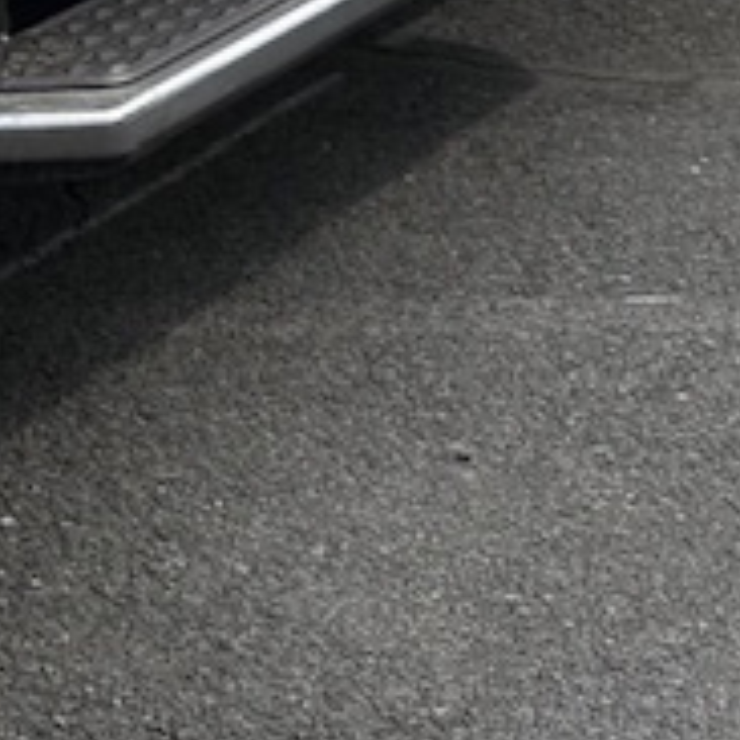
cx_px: -914
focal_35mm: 148
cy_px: -449
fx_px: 3579
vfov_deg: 11.2
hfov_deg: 10.5
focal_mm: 6.76
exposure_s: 1/5714
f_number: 1.78
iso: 80
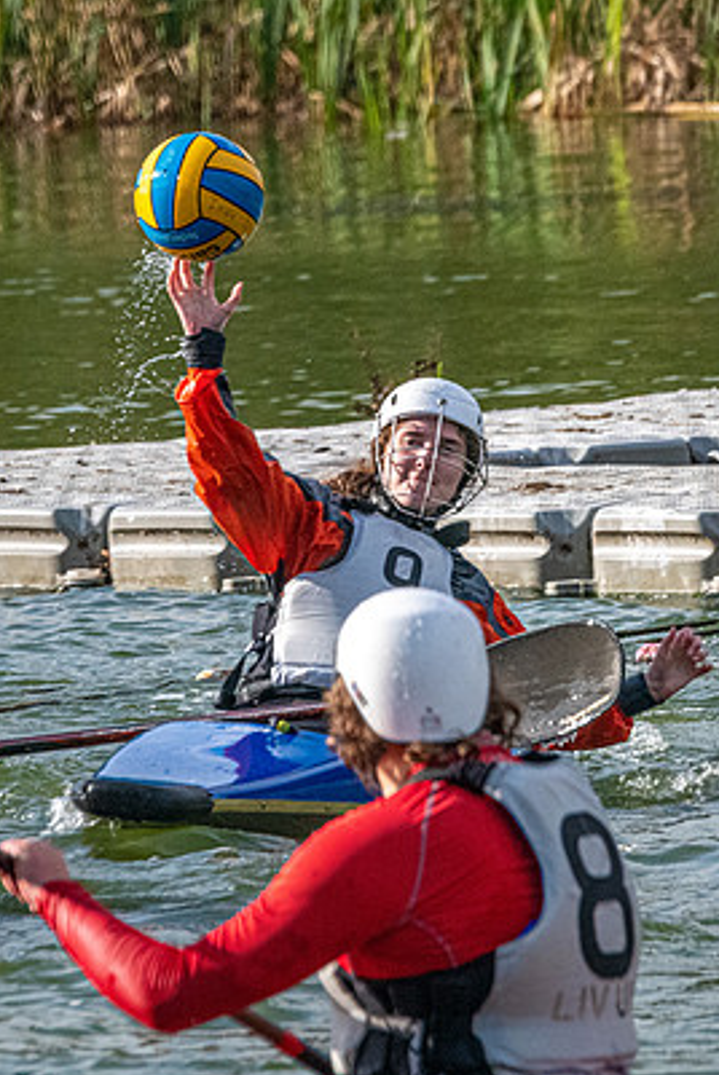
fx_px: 22219
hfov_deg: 1.9
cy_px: 399
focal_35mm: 743
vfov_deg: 2.8
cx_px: 410
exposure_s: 1/3200
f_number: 11
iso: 2500
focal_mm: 360
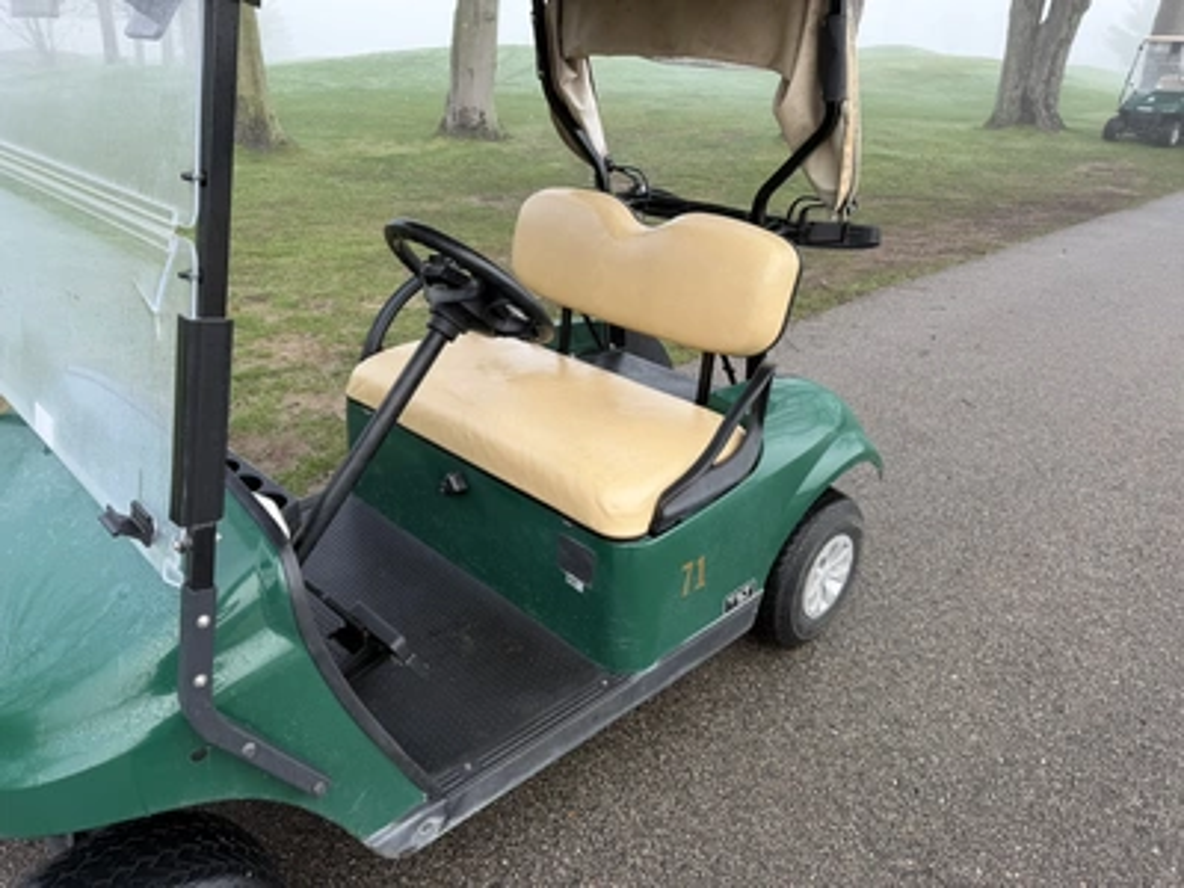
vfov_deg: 56.8
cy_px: 444
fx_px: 821
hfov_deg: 71.6
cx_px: 592
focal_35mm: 24
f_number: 1.78
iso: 80
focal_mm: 6.76
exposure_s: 1/376
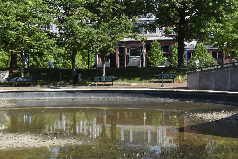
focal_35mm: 58
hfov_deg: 34.5
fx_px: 384
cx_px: 119
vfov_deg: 23.4
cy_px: 80
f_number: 9
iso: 100
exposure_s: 1/125
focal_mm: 58
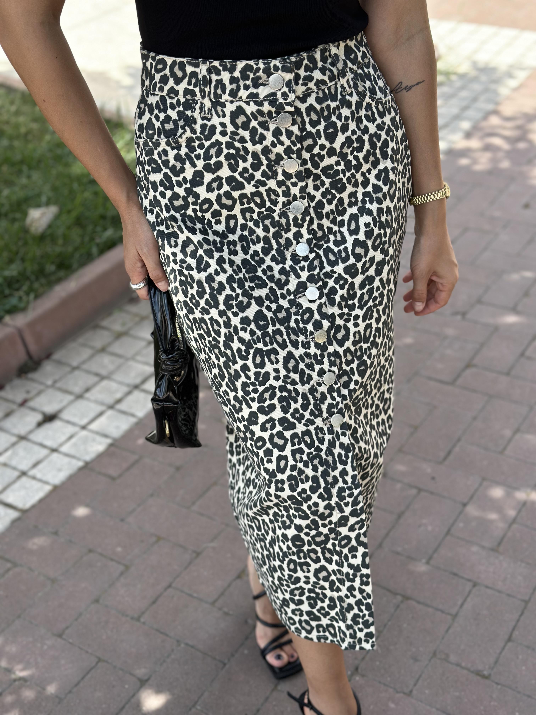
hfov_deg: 30.3
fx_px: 991
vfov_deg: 39.7
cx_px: 268
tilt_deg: -36.6
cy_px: 358
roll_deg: +0.1
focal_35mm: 48
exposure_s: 1/1030
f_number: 1.78
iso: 80
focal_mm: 6.86
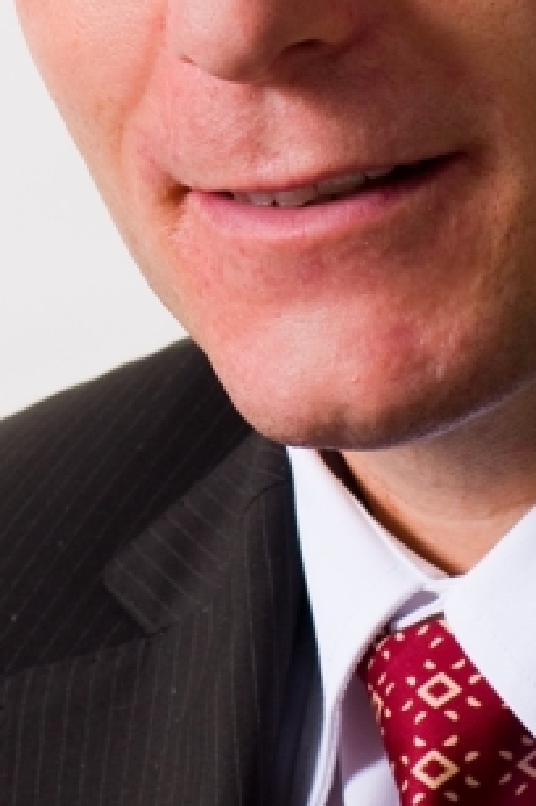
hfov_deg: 3.6
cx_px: 134
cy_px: 318
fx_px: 8550
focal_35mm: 382
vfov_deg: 5.4
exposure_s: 1/200
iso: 160
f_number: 8
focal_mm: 80
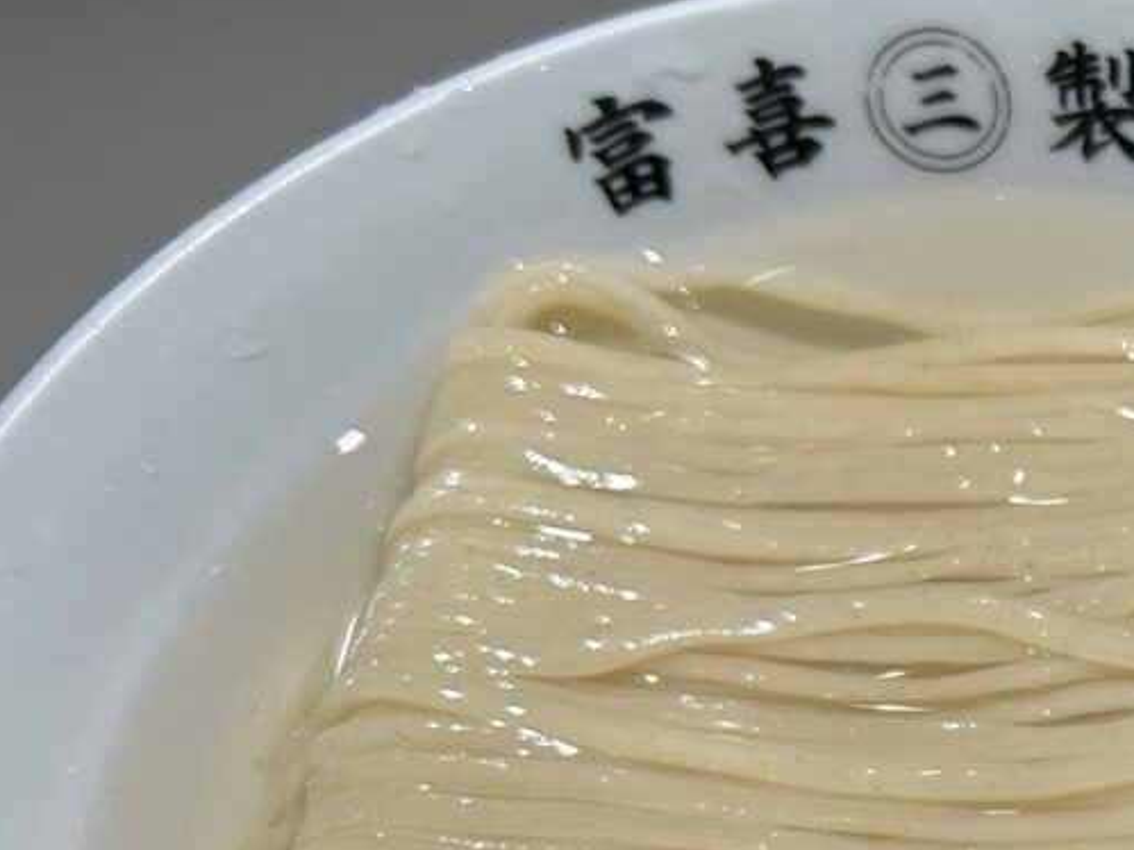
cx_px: 1595
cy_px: 818
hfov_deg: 21.4
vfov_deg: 18.0
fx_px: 2620
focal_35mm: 80
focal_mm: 5.7
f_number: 1.5
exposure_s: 1/124
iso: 32
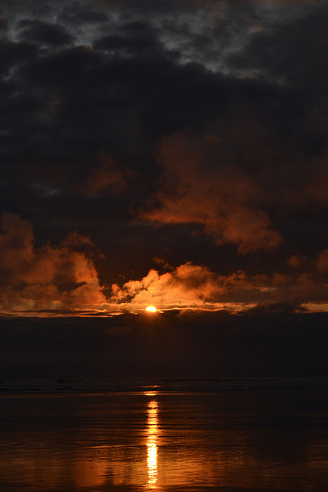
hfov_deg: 16.6
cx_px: 164
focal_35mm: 82
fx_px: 1127
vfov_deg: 24.6
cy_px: 246
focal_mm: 55
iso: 100
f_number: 18
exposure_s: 1/200
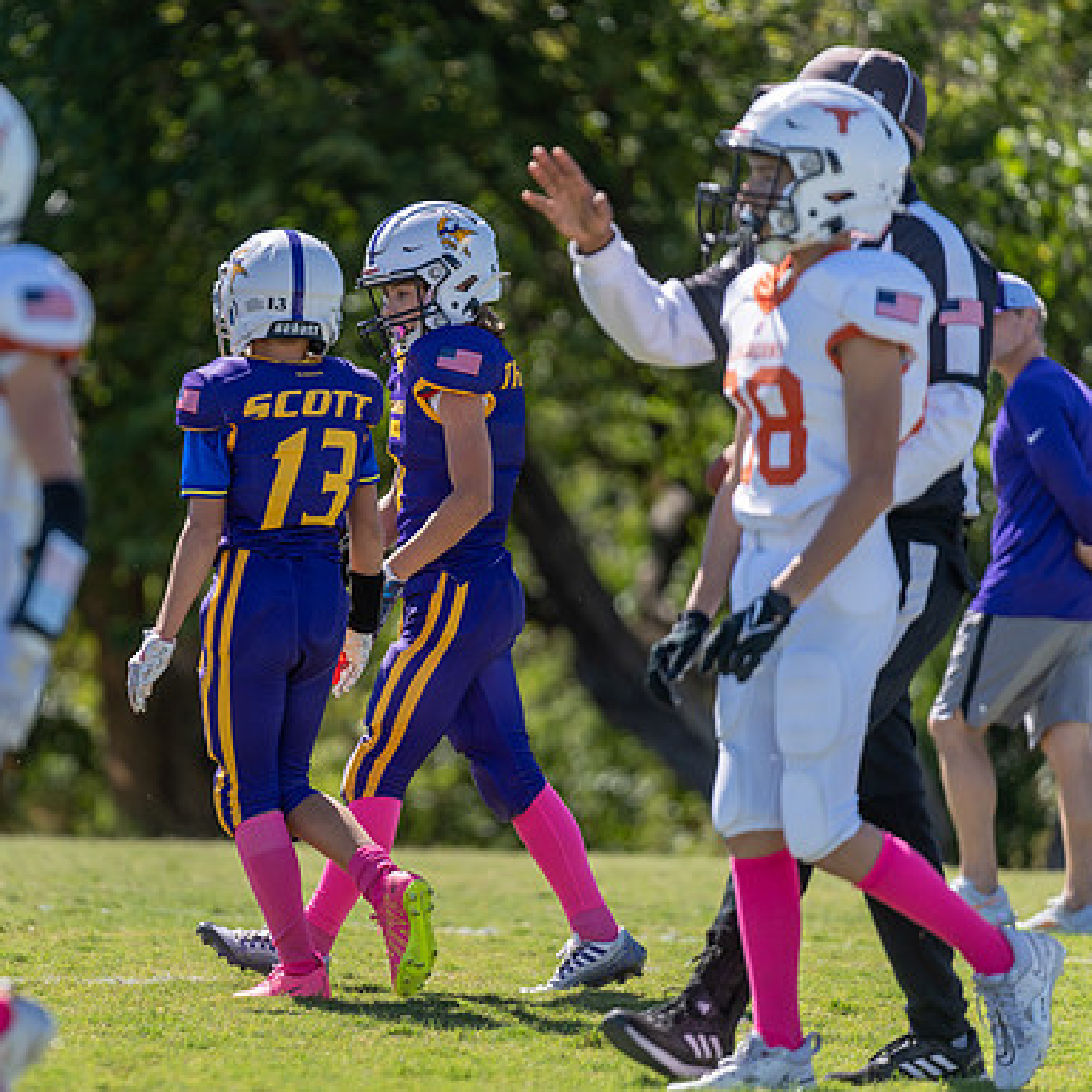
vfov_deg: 6.5
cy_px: 546
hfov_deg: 6.5
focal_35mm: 268
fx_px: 9565
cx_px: 335
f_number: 2.8
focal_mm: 200
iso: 100
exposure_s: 1/1600
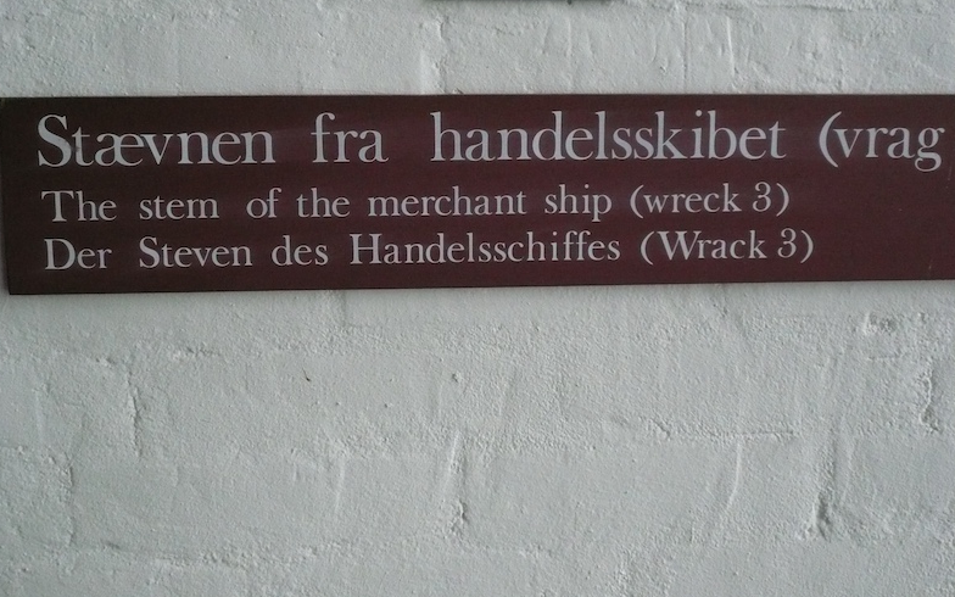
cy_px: 239
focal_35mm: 53
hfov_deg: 38.2
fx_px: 1379
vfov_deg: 24.4
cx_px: 471
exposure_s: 1/320
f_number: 3.6
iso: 400
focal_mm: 8.1
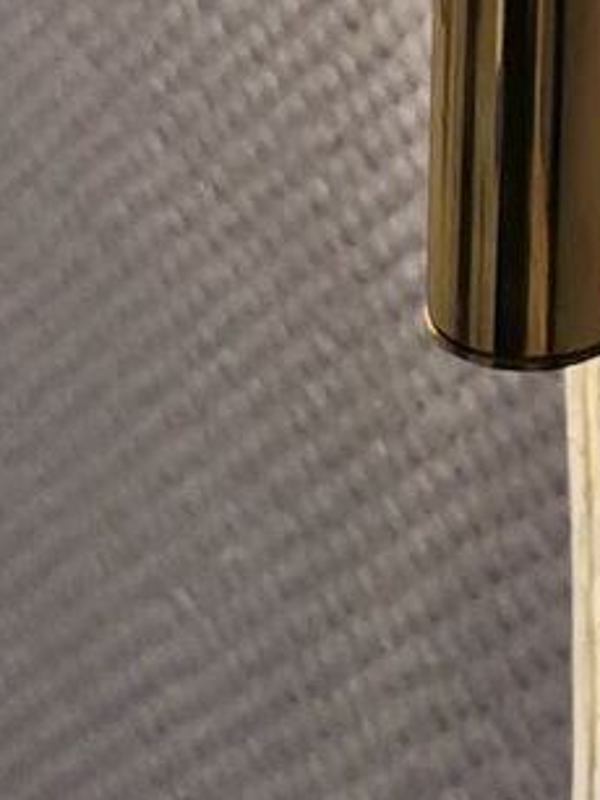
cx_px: 467
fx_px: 4070
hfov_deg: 8.4
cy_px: -1029
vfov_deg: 10.0
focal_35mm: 176
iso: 100
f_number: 1.6
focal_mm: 5.56
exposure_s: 1/120
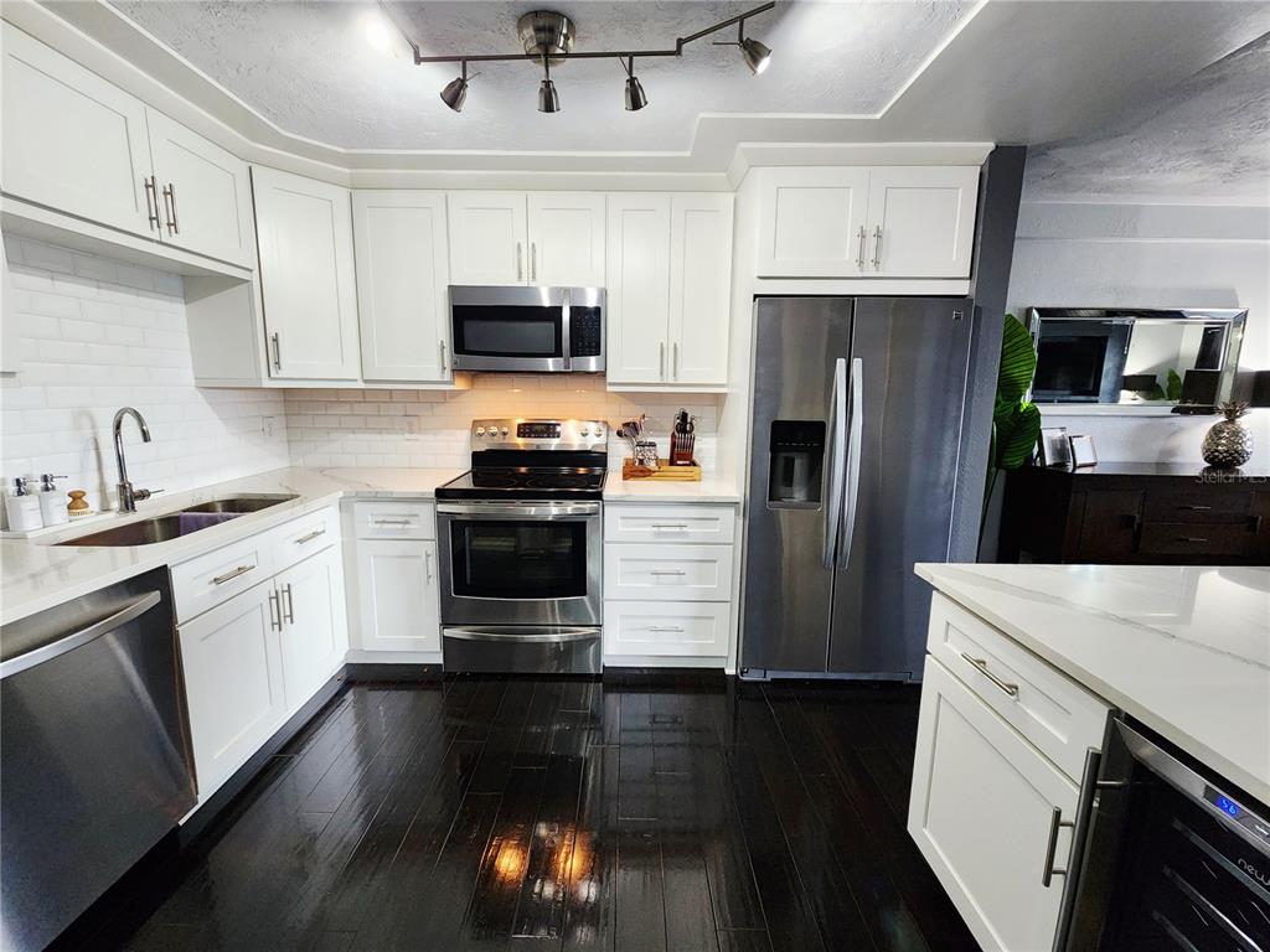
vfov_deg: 89.9
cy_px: 476
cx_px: 635
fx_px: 477
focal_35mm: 13
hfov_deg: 106.2
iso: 320
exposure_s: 1/60.2
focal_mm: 2.2
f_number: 2.2
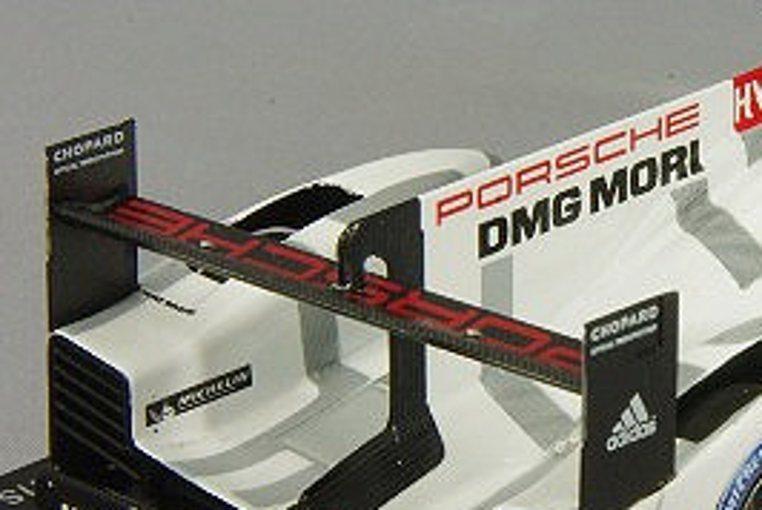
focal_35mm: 226
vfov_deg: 6.1
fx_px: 4789
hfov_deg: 9.0
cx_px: 733
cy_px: 268
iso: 400
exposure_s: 1/1.67
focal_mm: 63
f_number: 32
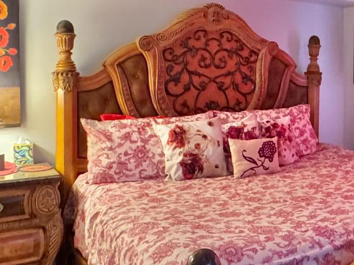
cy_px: 78
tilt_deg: -0.5
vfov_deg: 31.1
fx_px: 470
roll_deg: -0.1
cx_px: 306
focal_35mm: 46
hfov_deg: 38.9
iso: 1000
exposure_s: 1/60
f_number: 2.2
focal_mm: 2.22
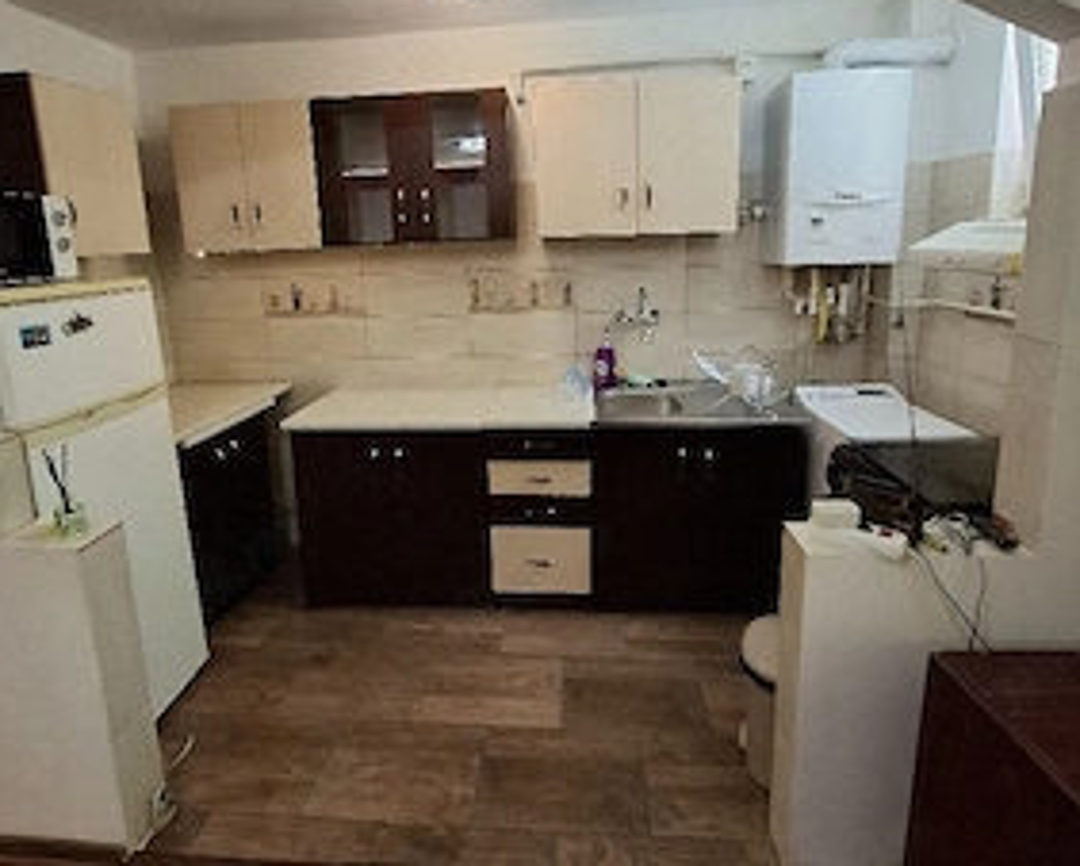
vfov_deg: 73.0
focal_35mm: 18
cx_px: 529
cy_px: 345
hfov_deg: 86.3
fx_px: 576
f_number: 2.2
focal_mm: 1.74
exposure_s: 1/25
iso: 160
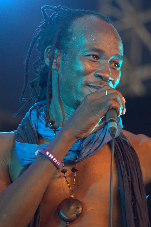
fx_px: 2082
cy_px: 114
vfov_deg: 6.3
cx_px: 76
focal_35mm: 330
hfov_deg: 4.2
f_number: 5
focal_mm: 220
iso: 2500
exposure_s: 1/80
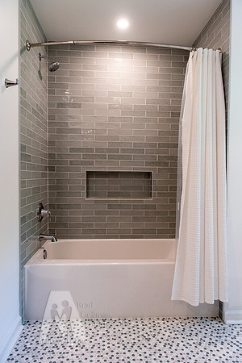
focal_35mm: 24
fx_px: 242
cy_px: 182
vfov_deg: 73.7
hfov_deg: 53.1
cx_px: 121
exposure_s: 1/80
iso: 1000
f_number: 5
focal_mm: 24
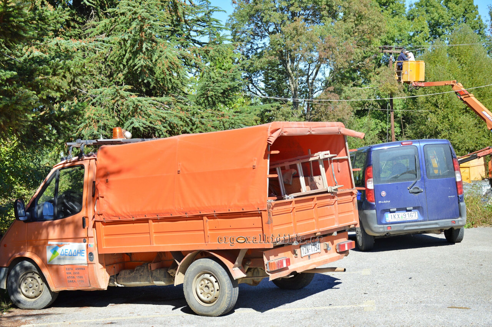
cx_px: 246
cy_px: 164
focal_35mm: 60
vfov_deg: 22.6
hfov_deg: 33.4
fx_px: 819
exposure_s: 1/200
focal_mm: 40
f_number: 7.1
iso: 100
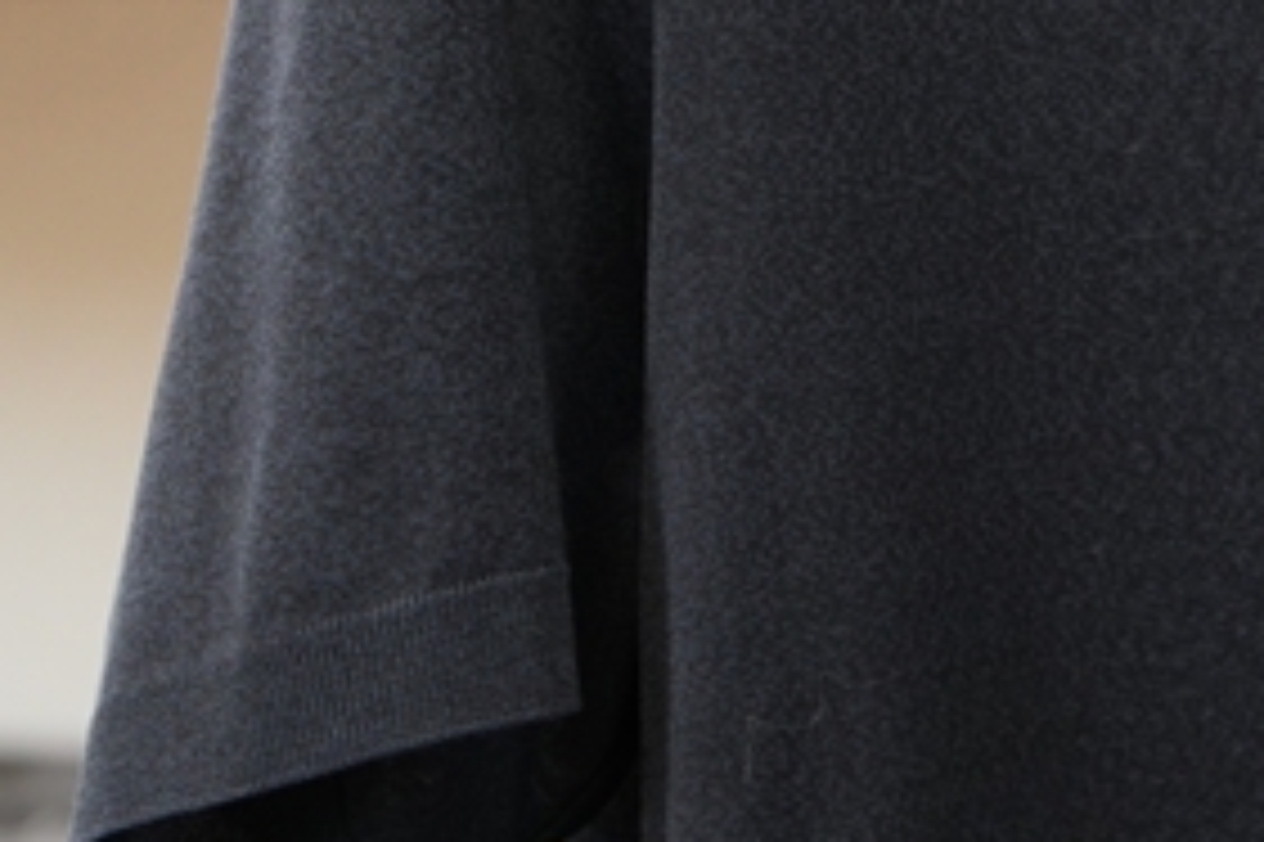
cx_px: 1871
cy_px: -486
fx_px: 12349
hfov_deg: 5.8
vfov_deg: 3.9
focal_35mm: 352
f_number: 4
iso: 400
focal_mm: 61
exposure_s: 1/125
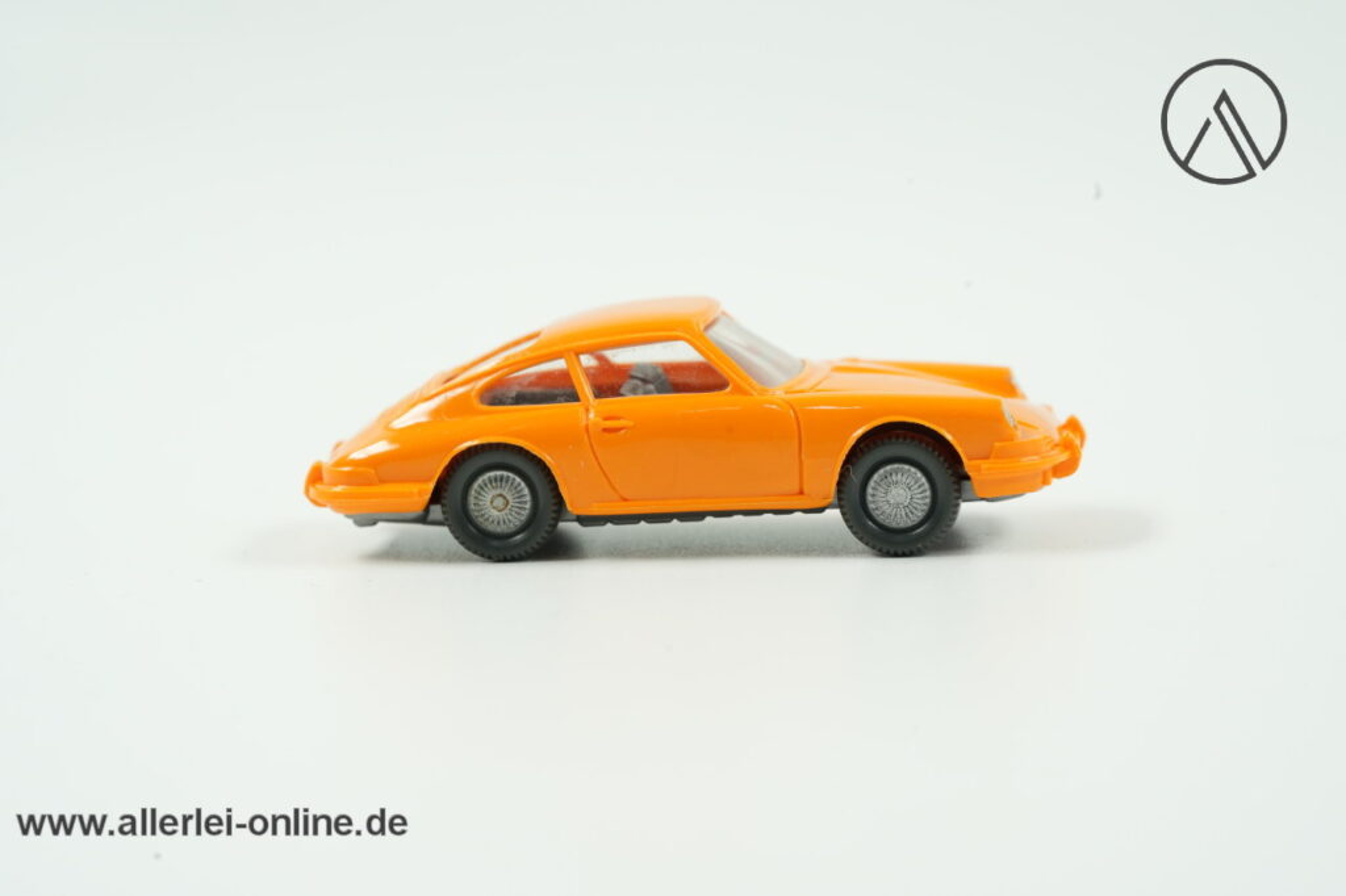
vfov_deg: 15.2
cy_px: 448
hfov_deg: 22.6
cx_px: 673
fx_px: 3364
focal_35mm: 90
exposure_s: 1/15
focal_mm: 90
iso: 640
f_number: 10
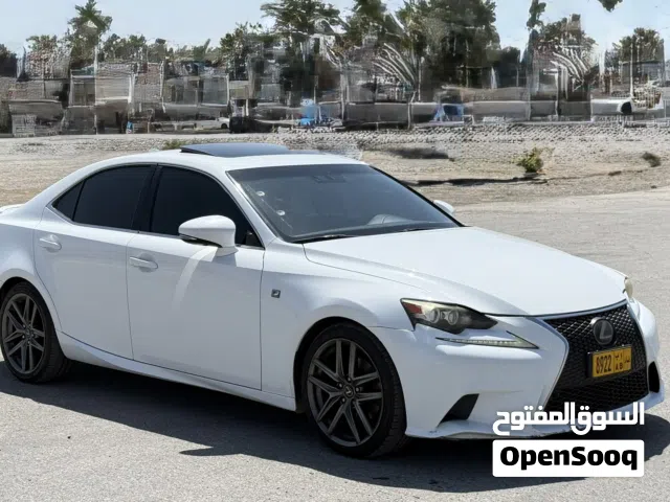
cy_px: 251
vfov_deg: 30.3
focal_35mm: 48
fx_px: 929
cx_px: 335
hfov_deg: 39.7
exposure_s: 1/7143
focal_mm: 6.76
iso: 64
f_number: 1.78
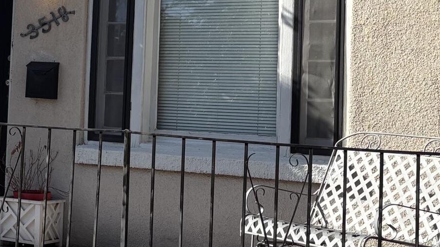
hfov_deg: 20.5
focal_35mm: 95
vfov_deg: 12.6
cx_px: -130
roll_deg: -2.8
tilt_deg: +4.3
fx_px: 1108
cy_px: 29
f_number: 1.6
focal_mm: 5.96
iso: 50
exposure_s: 1/2283
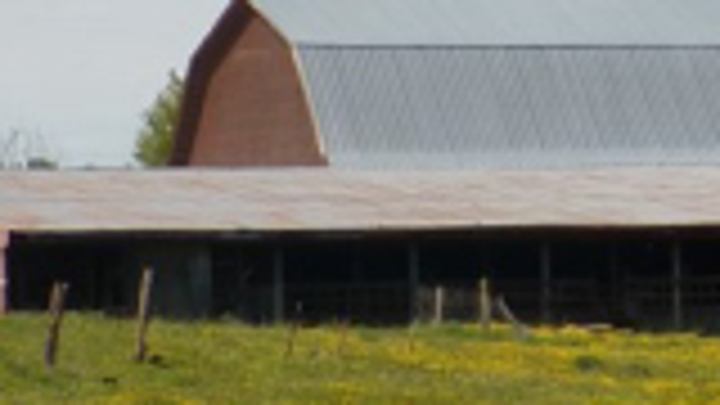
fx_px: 5651
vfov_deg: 4.1
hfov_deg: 7.1
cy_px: 261
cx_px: 1258
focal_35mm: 296
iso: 100
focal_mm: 11.6
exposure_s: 1/750
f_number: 4.3
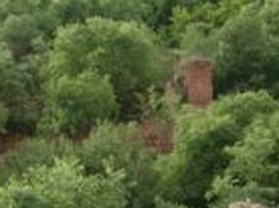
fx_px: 1014
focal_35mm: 126
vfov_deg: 11.7
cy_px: 92
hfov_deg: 15.6
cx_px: 93
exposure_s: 1/160
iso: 100
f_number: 4.5
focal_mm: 24
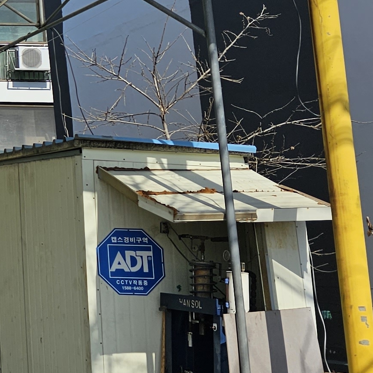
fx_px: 1146
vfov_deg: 18.3
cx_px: -463
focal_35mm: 94
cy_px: 53
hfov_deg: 14.1
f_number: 1.7
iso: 10
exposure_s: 1/1202
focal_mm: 6.3
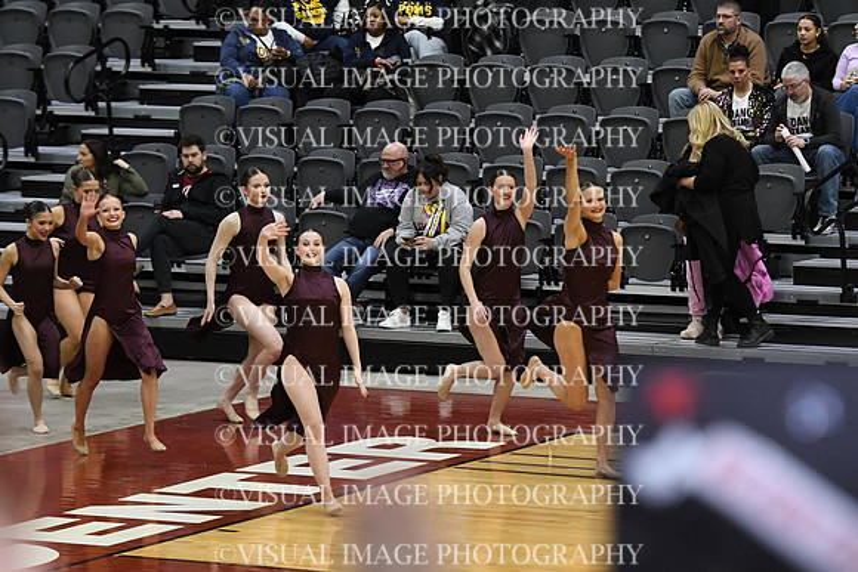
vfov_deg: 7.0
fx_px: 4648
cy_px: 286
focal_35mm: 195
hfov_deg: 10.5
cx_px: 429
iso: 4000
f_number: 3.5
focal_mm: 130
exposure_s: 1/400
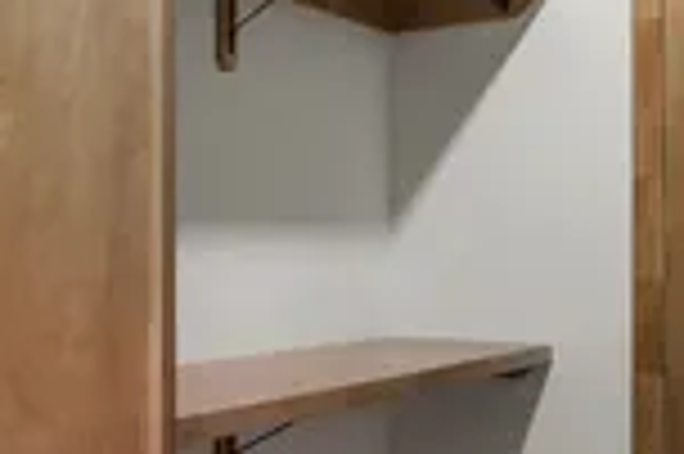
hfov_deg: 24.6
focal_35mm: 59
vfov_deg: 22.9
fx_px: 1120
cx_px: -392
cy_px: 240
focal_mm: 14
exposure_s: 1/2
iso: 100
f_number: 2.8
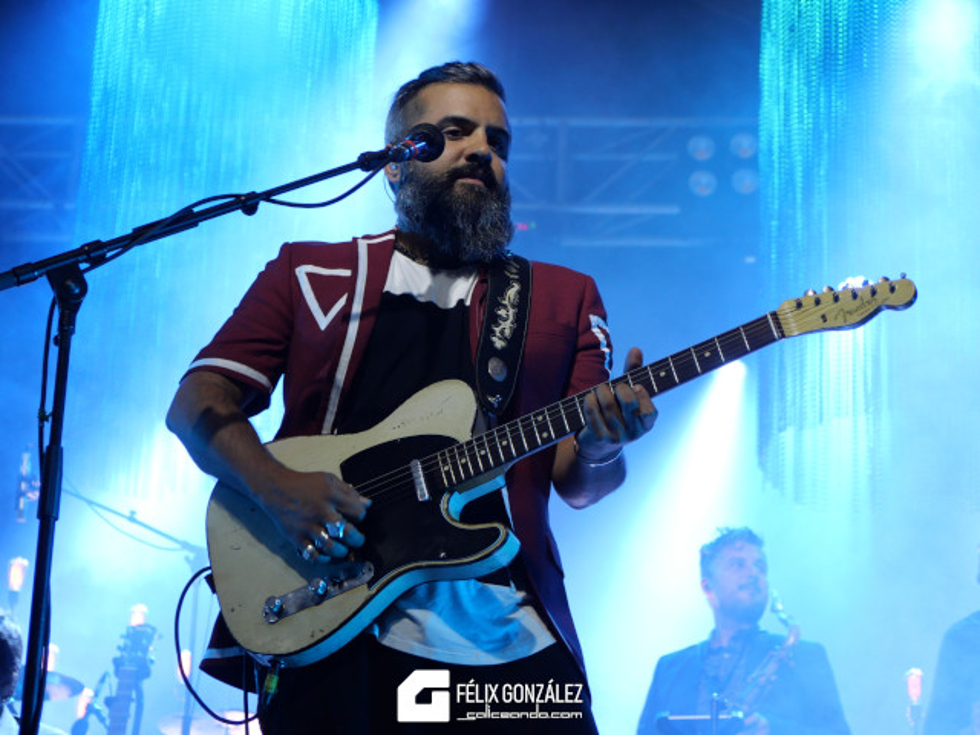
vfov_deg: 16.4
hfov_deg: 21.8
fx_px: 2548
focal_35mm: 90
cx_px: 490
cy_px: 368
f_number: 4
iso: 1000
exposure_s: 1/40
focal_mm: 45
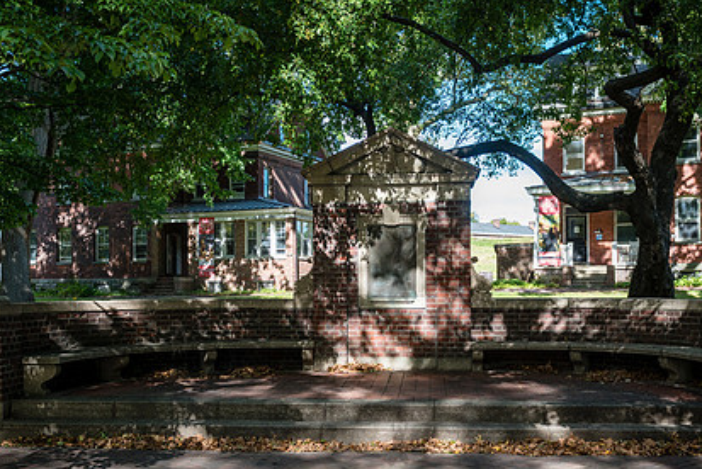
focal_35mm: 44
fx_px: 859
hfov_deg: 44.5
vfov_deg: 30.5
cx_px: 366
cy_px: 285
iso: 250
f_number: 4.5
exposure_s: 1/320
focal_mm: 29
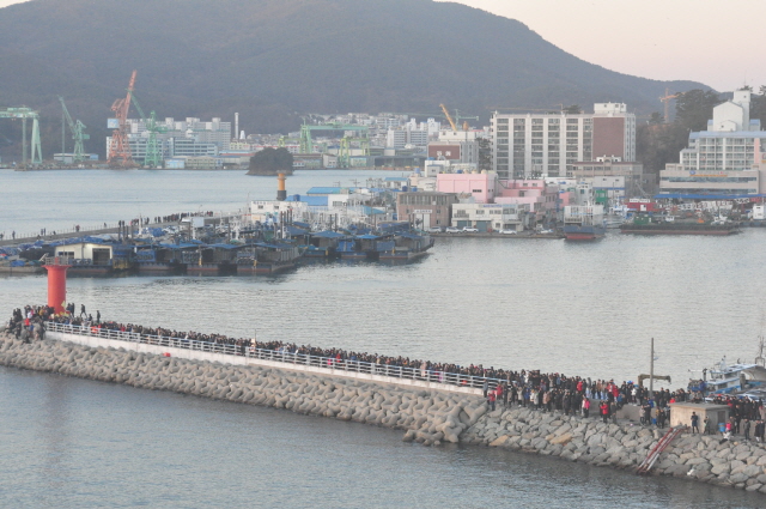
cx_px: 383
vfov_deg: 13.0
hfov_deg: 19.5
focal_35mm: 105
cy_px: 254
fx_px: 2231
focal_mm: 70
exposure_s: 1/400
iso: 1600
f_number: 5
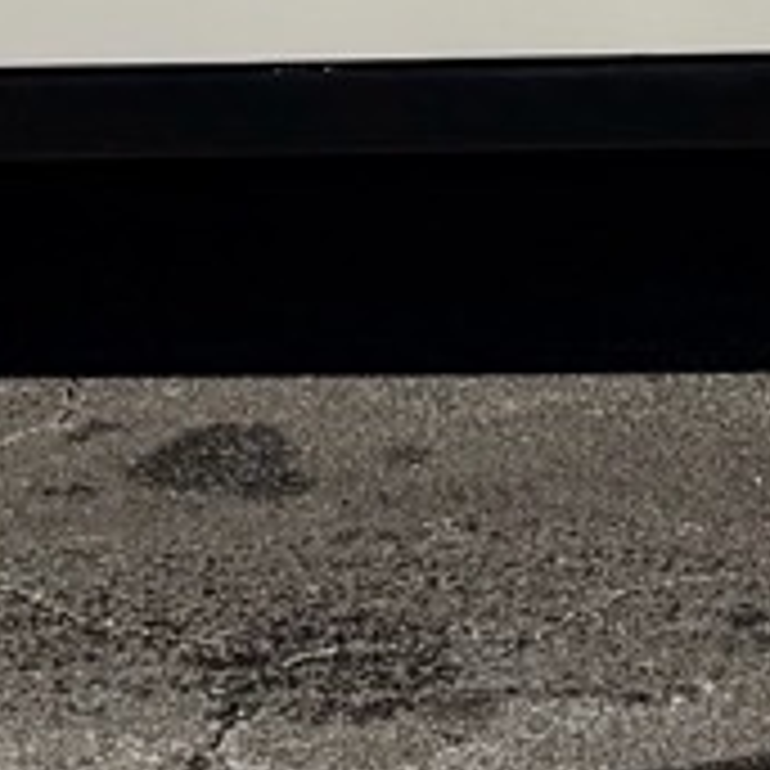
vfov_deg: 8.1
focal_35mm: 198
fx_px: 4983
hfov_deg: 8.6
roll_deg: -0.5
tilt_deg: -5.7
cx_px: 1184
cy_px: -1175
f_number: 1.78
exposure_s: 1/14286
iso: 80
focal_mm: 6.76
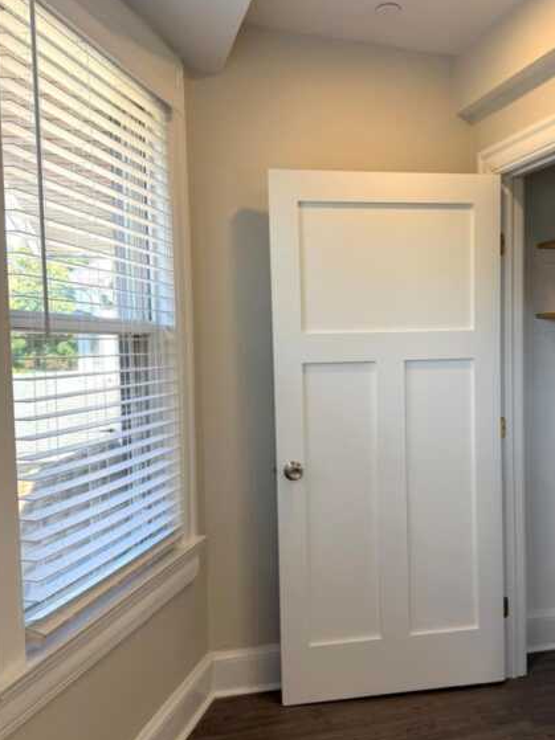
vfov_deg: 55.3
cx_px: 343
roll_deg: +1.2
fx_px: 706
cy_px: 396
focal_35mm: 33
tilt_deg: -4.0
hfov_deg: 42.6
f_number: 1.78
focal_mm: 6.76
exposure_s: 1/186
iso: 80
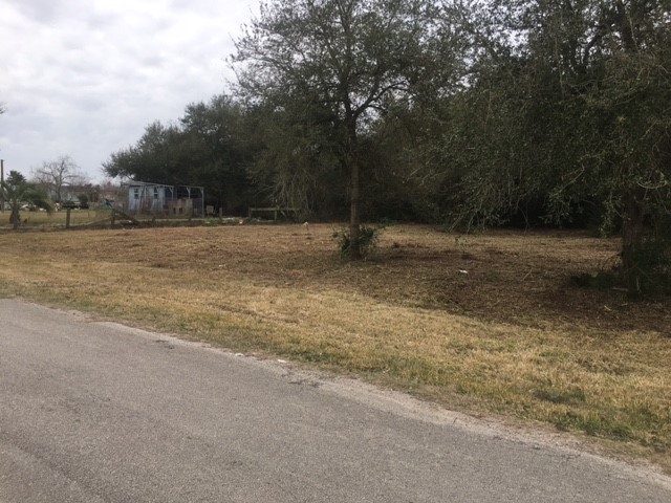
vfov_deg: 48.2
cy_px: 252
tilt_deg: -3.9
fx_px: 562
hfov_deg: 61.7
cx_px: 336
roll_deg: -0.3
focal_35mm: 29
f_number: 2.2
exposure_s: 1/1166
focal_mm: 4.15
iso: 25
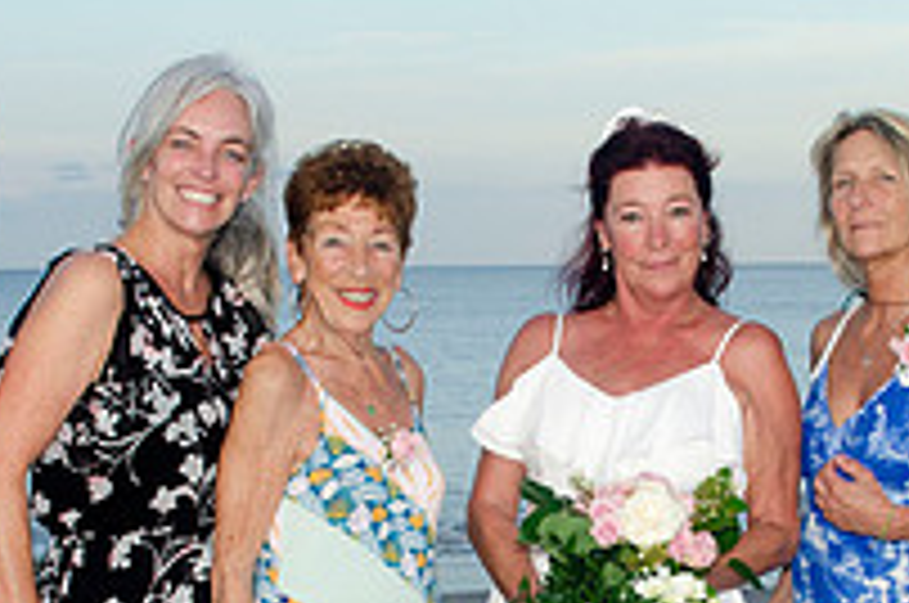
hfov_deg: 17.8
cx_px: 590
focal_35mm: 115
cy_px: 572
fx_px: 2899
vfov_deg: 11.8
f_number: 6.3
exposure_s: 1/250
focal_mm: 26
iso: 200
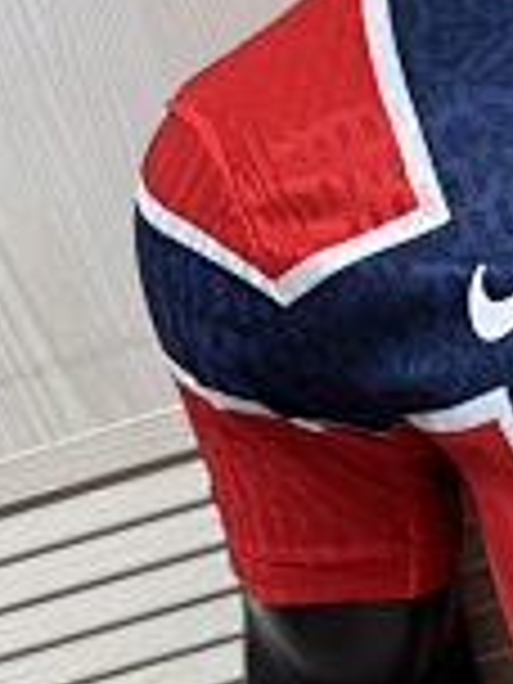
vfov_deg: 24.5
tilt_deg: -15.2
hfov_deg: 16.5
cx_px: 826
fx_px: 1561
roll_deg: +17.2
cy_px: 490
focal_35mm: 79
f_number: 1.78
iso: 250
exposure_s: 1/60
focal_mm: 6.76
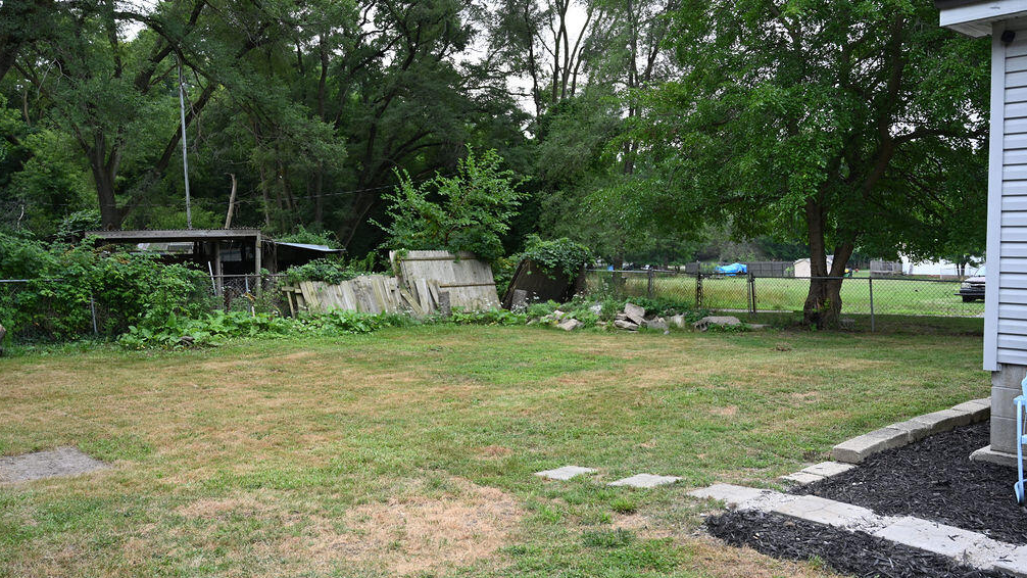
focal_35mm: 33
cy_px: 283
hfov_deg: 60.2
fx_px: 886
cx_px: 511
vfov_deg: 36.1
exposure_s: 1/250
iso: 280
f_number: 4
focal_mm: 30.5
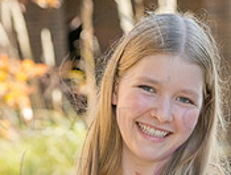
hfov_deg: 7.6
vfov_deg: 5.7
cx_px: 117
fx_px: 1732
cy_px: 166
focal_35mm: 259
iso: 400
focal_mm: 105
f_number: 6.3
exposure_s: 1/800
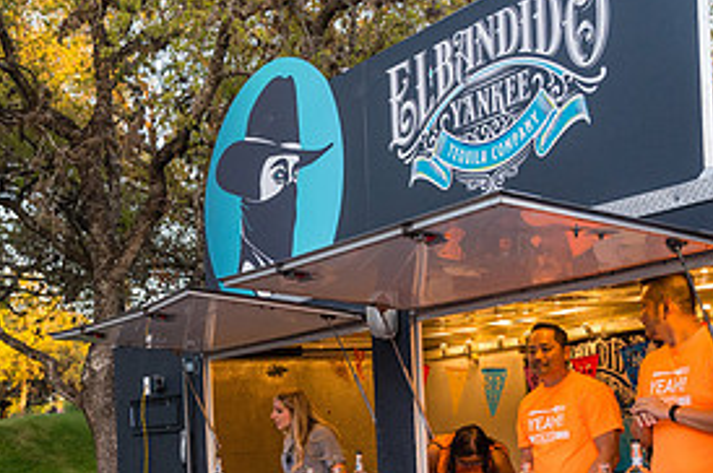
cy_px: 401
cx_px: 239
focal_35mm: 65
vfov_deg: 20.5
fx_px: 1286
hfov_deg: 30.8
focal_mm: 29
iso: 1600
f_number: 4
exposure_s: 1/800
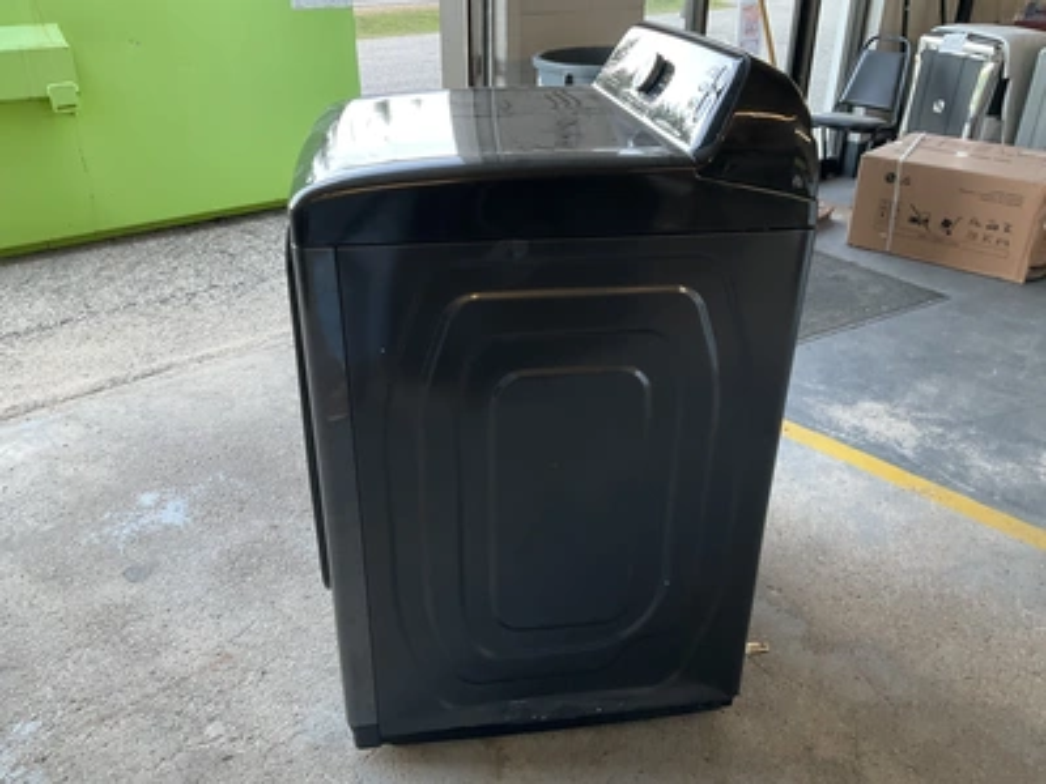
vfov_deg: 48.2
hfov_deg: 61.7
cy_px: 392
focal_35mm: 29
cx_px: 523
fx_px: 876
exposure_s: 1/60
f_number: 1.8
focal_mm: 3
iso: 125
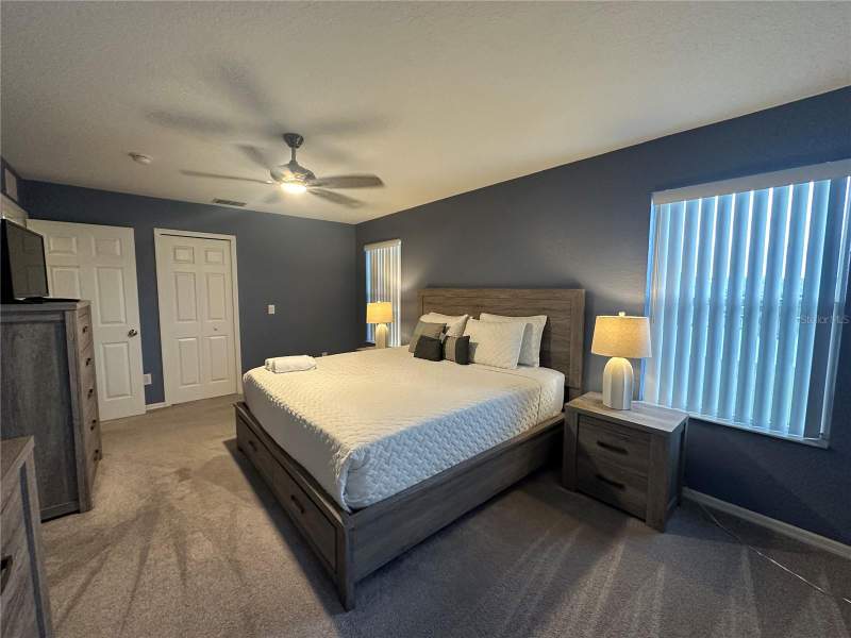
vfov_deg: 85.7
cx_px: 426
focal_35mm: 14
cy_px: 319
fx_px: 344
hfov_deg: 102.1
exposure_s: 1/60
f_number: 2.2
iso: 320
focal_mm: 2.22
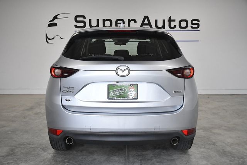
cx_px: 124
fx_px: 268
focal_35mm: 39
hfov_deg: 49.5
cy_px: 82
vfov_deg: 34.2
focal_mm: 26
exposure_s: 1/2000
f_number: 4.5
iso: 2500
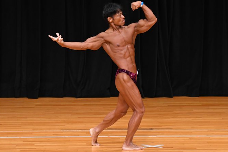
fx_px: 2083
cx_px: 122
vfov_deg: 4.2
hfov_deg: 6.3
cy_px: 71
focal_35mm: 329
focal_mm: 190
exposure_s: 1/400
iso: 3200
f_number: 5.6
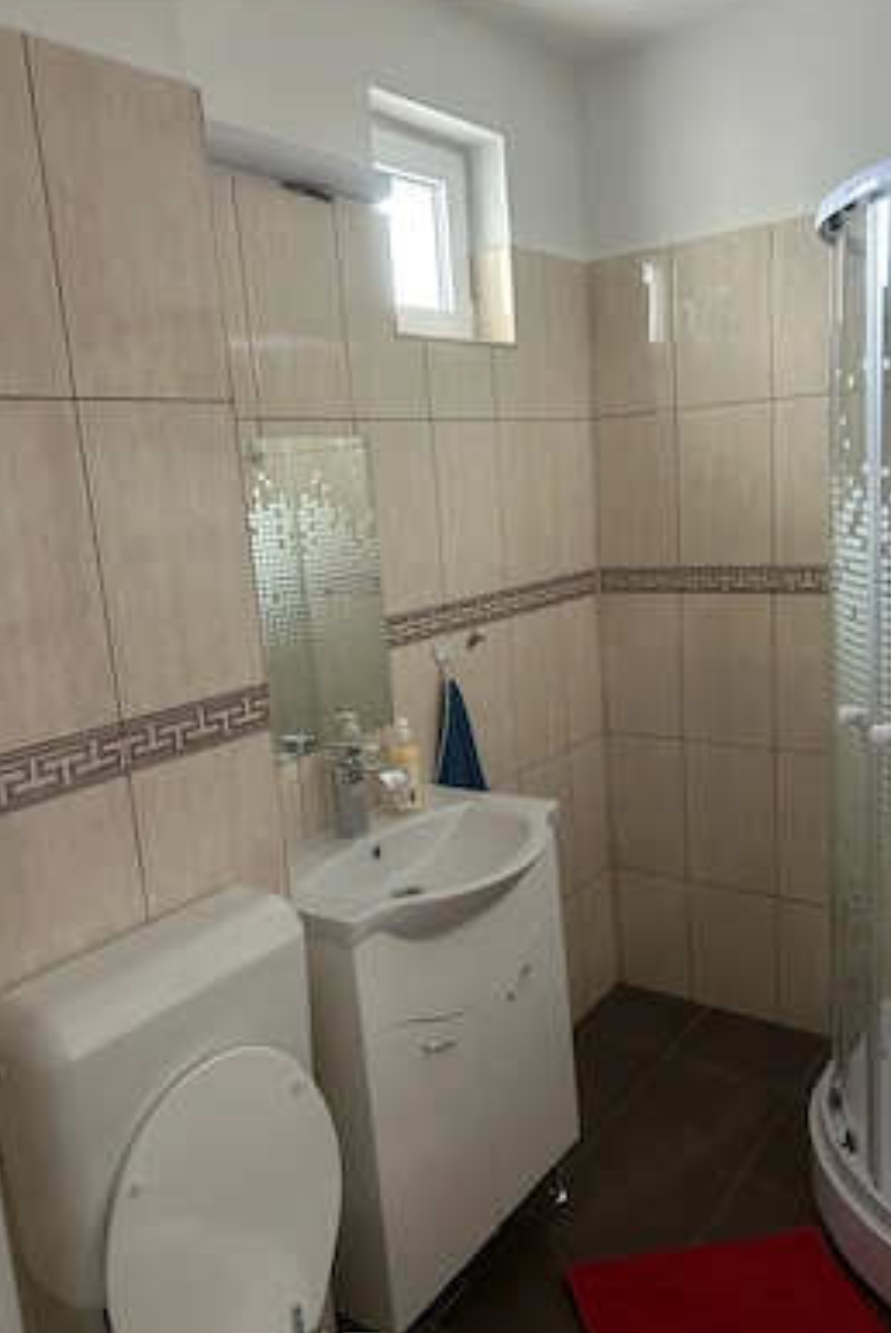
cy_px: 673
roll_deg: +3.9
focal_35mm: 28
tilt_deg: -11.1
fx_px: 1038
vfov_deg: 65.4
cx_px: 456
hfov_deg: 46.5
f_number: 1.5
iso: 500
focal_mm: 5.7
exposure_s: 1/60
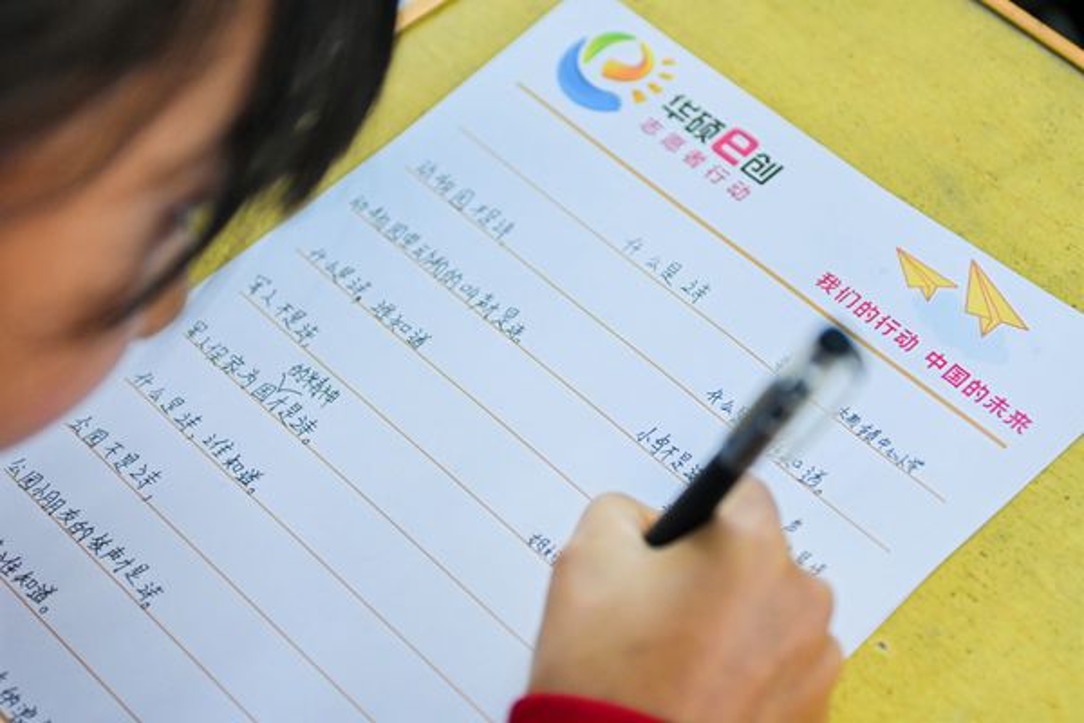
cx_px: 542
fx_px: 2529
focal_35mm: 84
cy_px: 362
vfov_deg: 16.3
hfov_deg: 24.2
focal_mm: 56
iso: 800
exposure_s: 1/320
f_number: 2.8
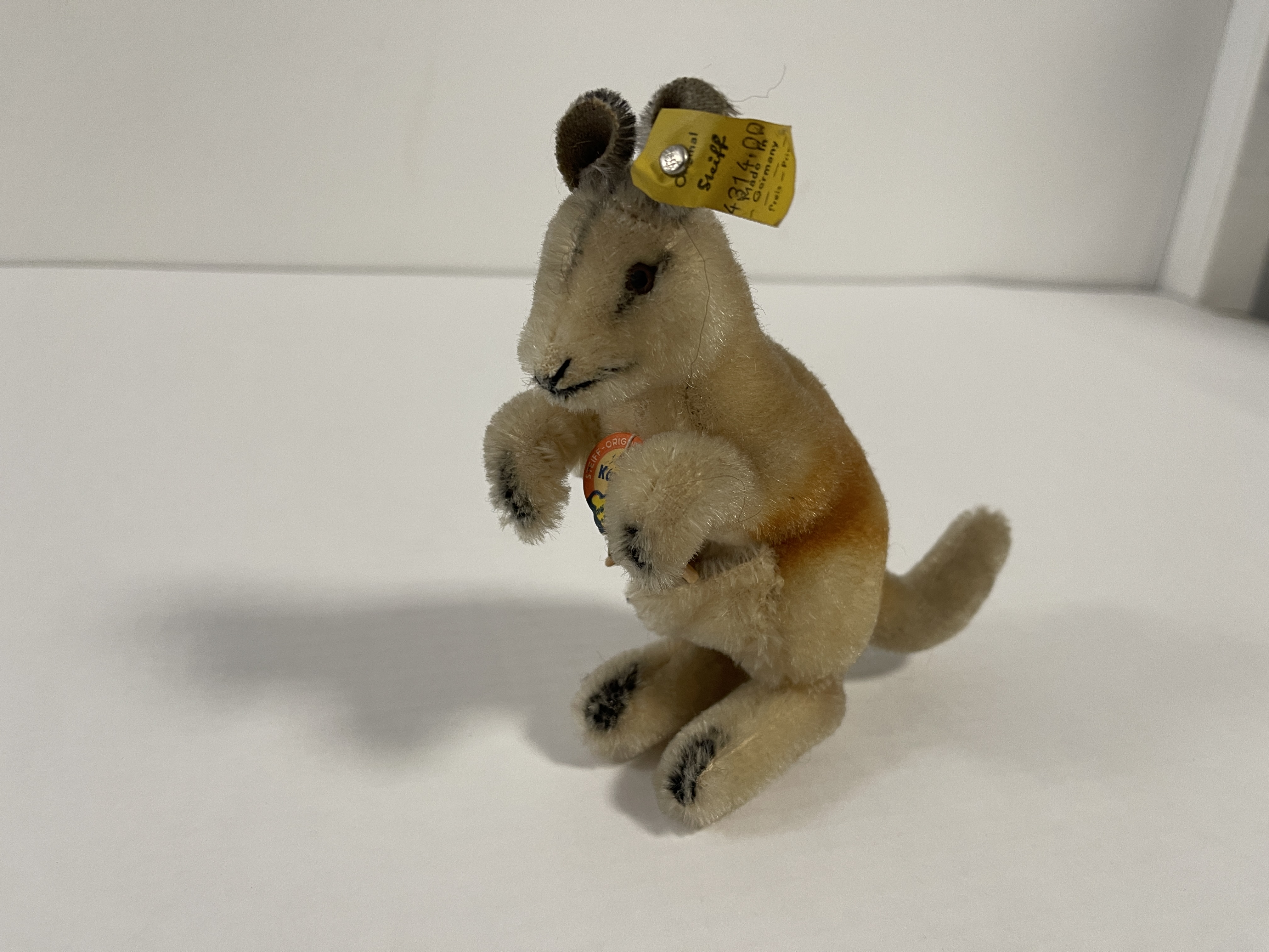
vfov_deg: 54.9
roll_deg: -5.6
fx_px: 916
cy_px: 476
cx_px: 634
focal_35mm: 25
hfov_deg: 69.4
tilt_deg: -22.3
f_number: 1.6
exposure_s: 1/50
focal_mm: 5.1
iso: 80
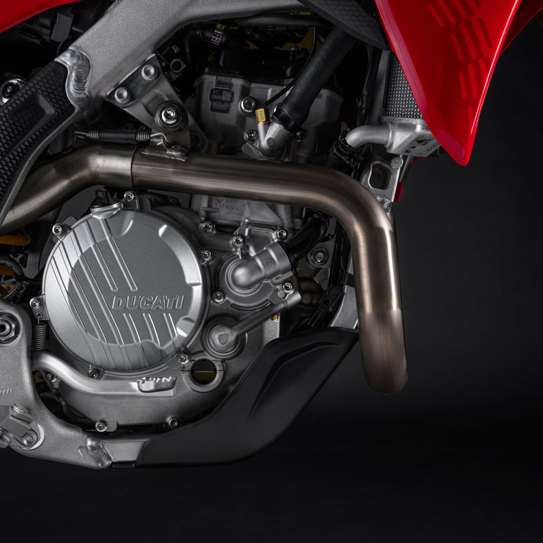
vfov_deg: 34.7
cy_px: 274
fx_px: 870
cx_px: 188
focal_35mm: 49
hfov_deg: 34.4
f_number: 11
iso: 100
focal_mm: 38
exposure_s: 1/160
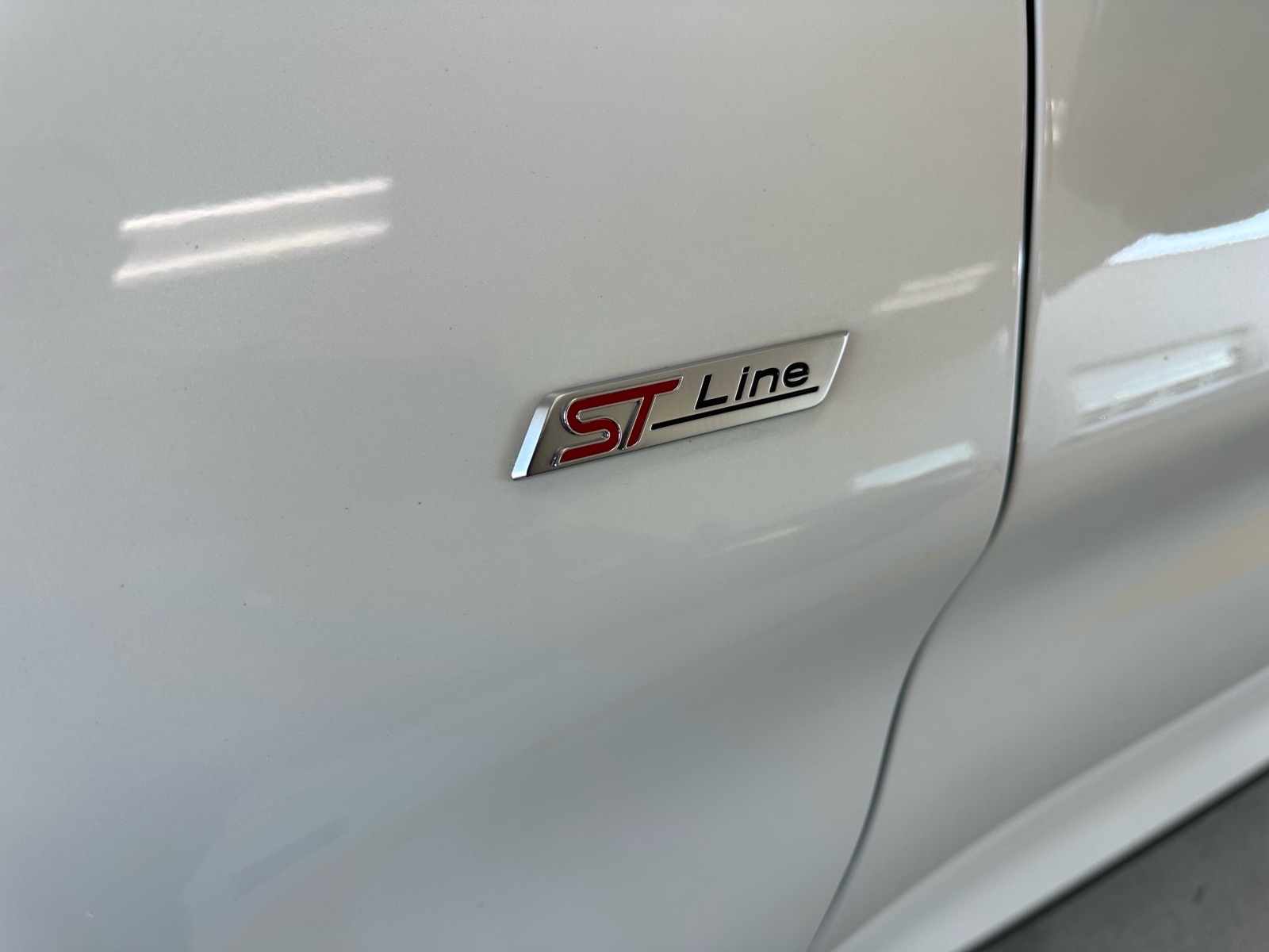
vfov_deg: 56.8
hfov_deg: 71.6
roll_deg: -9.5
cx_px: 634
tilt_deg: -40.2
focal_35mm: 24
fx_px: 880
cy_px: 476
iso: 64
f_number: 1.78
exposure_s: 1/120
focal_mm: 6.86
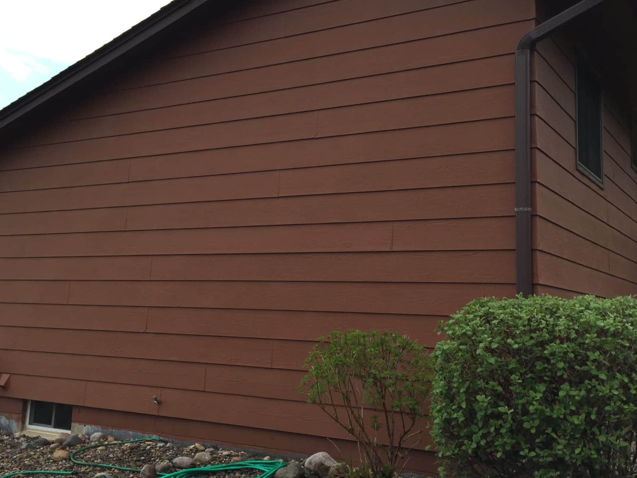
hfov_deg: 46.8
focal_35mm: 40
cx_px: 310
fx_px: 736
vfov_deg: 35.9
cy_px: 207
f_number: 2.2
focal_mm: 4.15
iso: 32
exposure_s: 1/1014
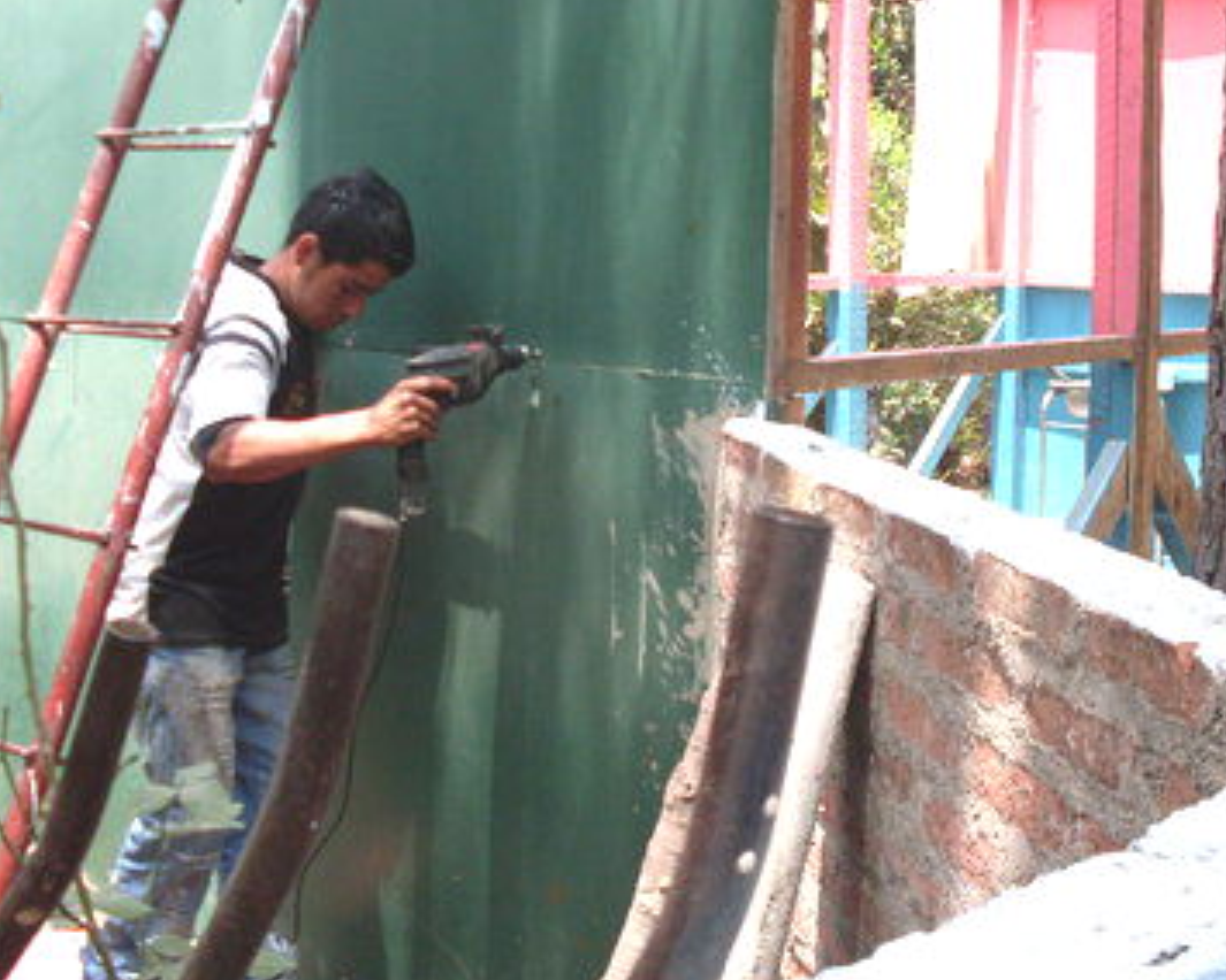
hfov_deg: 35.1
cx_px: 789
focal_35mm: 53
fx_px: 1923
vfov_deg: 28.6
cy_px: 428
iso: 80
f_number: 2.8
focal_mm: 6.3
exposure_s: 1/350
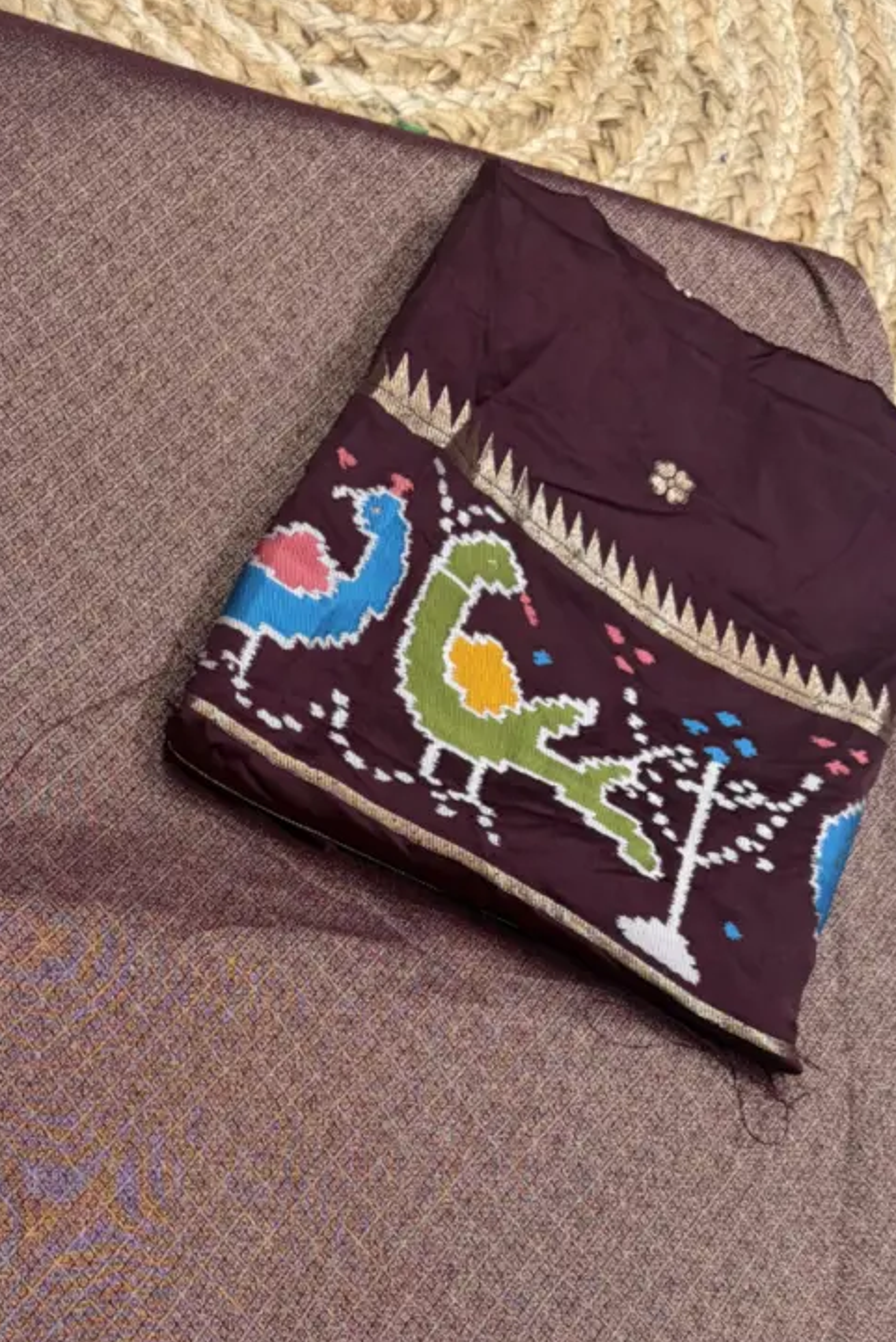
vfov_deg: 39.5
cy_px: 1068
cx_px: 205
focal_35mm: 48
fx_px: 1791
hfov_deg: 27.6
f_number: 1.6
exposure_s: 1/50
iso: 100
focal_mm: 5.96
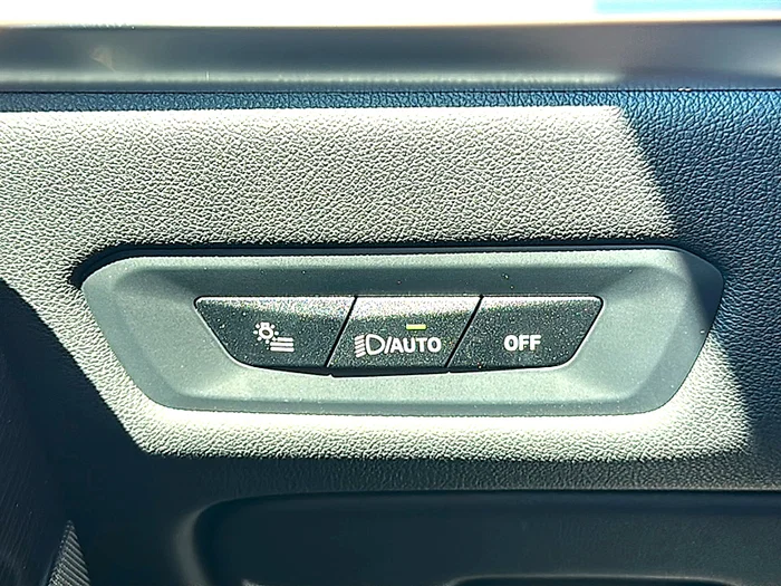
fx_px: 993
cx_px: 390
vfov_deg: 32.9
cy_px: 293
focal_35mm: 44
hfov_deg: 42.9
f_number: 1.78
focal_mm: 6.86
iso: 64
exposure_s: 1/133
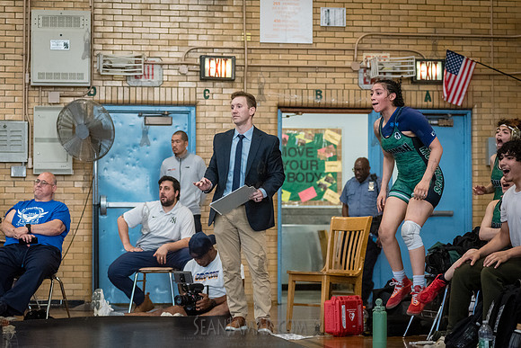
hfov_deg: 21.4
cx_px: 255
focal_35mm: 95
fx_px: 1378
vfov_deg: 14.4
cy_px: 174
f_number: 3.5
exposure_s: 1/400
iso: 5000
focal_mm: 92
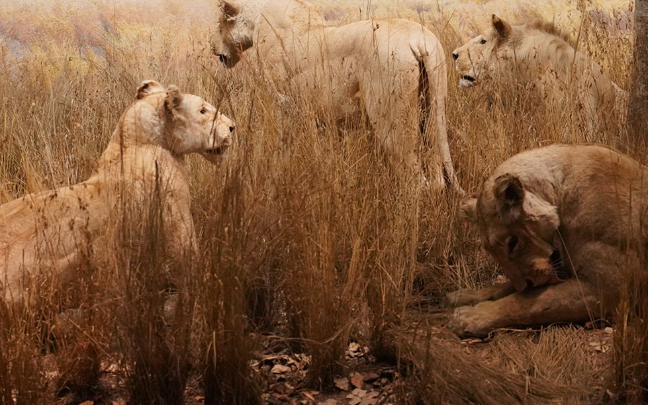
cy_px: -17
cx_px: 446
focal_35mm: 75
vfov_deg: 16.9
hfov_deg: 27.3
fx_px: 1325
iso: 3200
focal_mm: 36
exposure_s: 1/80
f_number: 3.5
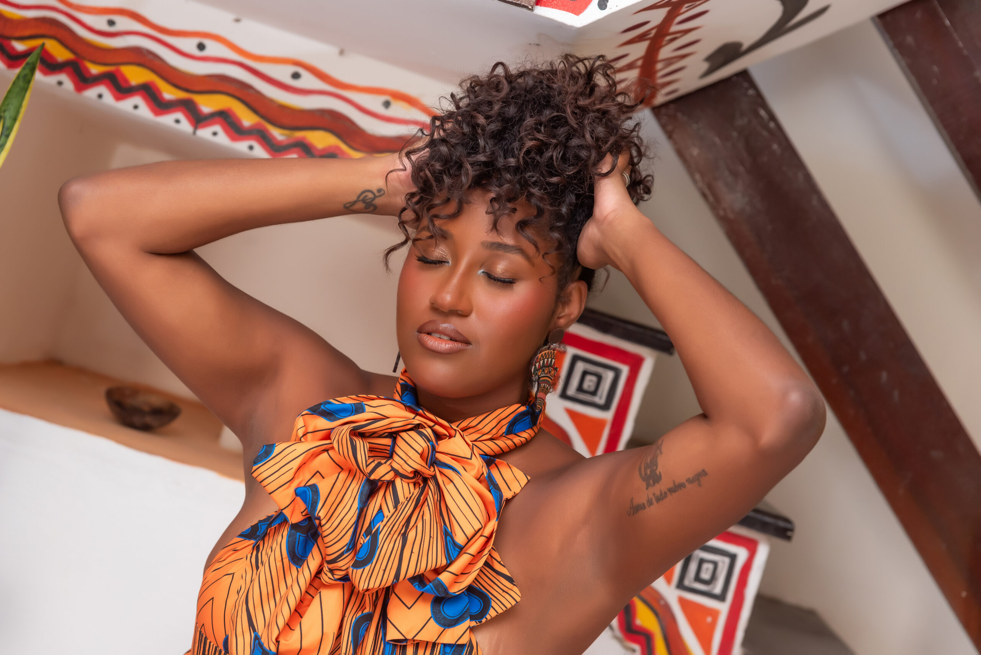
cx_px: 490
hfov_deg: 28.8
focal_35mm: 70
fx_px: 1908
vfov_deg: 19.5
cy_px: 328
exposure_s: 1/200
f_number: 4.5
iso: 640
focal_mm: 70
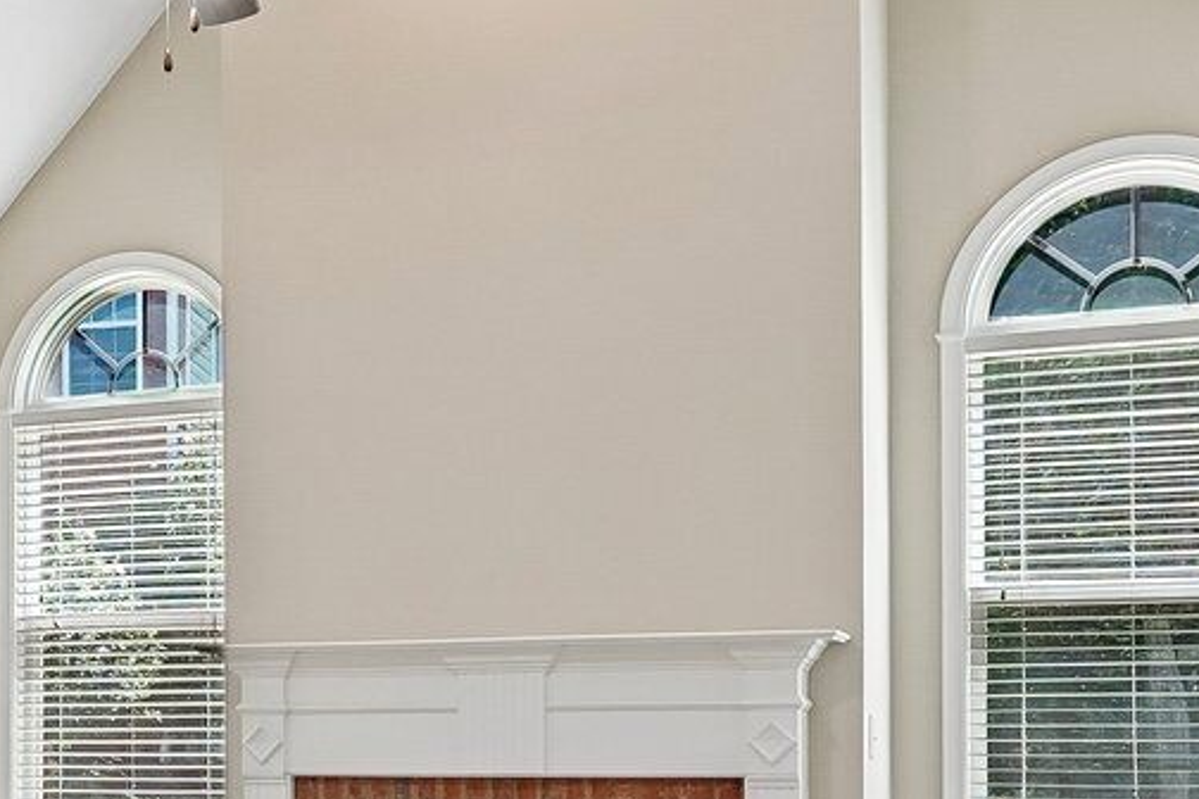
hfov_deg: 29.5
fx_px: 2165
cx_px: 86
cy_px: 724
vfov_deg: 20.5
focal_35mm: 65
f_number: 8
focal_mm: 16
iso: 800
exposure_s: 1/30
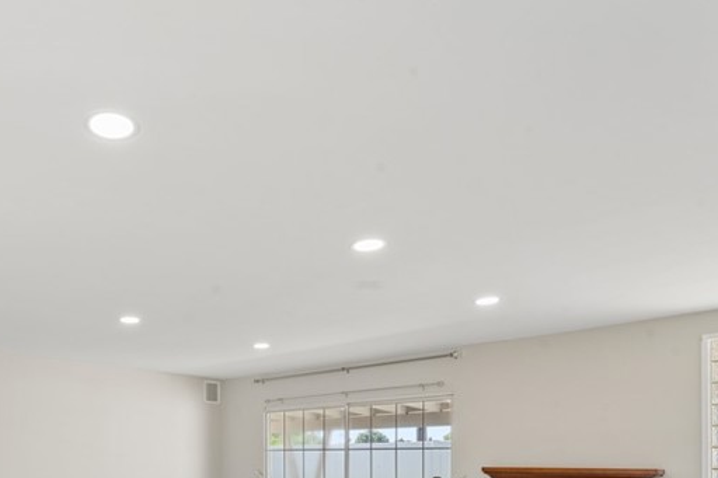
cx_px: 205
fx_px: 558
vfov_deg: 41.6
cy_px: 453
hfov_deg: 62.7
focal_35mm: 28
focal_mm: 14
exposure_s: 1/6
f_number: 13
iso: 100
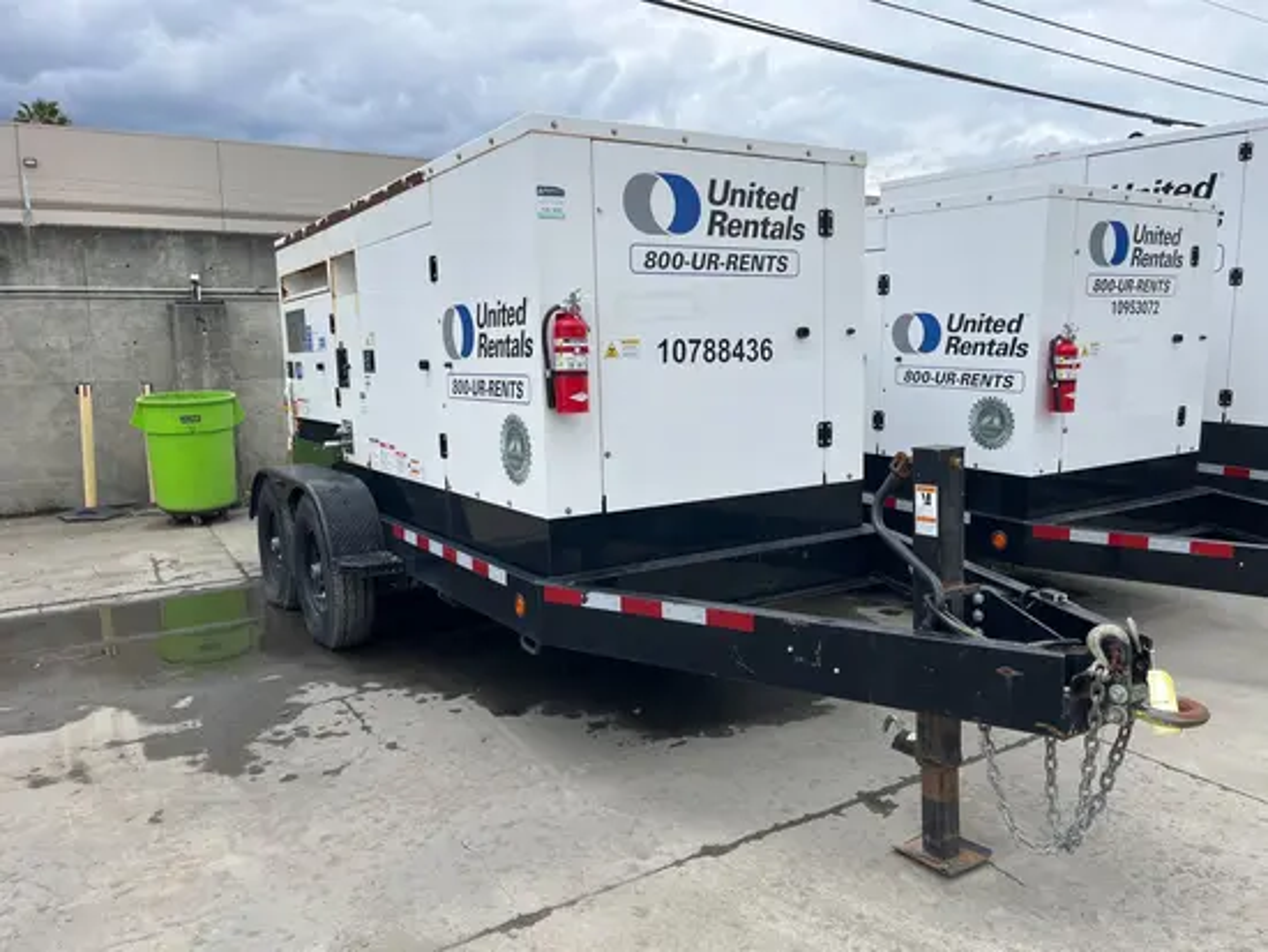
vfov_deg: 53.1
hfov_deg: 67.3
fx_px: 953
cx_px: 634
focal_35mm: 26
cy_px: 476
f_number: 1.6
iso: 50
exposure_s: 1/2967
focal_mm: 5.1
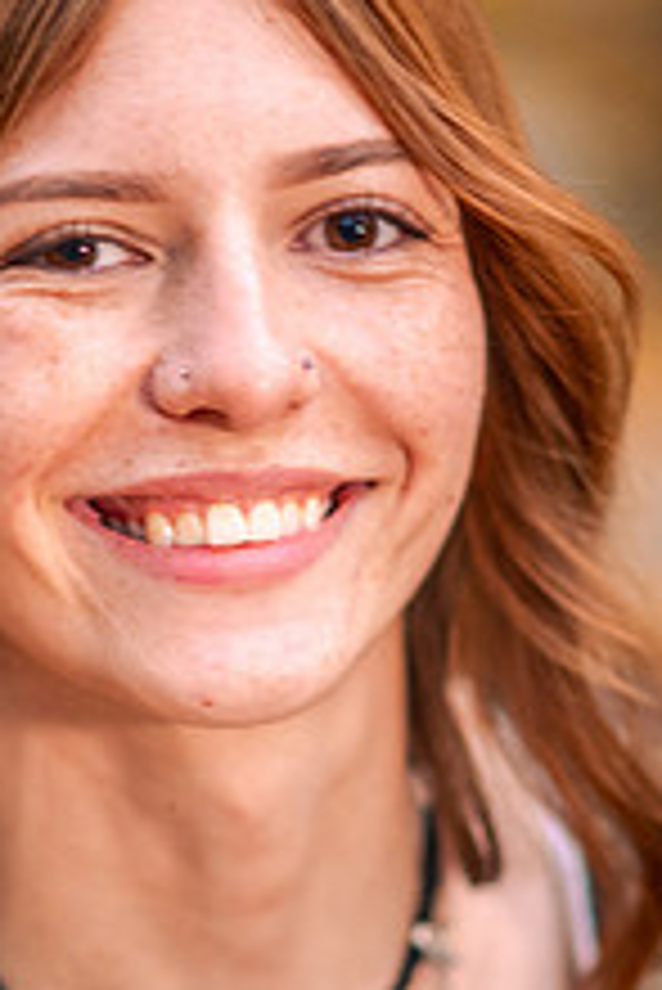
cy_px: 675
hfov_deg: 6.4
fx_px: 5921
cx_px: 167
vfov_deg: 9.6
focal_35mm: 215
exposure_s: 1/100
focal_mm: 105
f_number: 2
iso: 1250
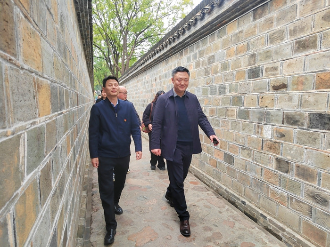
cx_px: 165
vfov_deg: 58.9
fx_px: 219
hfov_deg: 73.9
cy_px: 124
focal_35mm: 23
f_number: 1.9
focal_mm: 5.52
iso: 106
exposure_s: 1/100
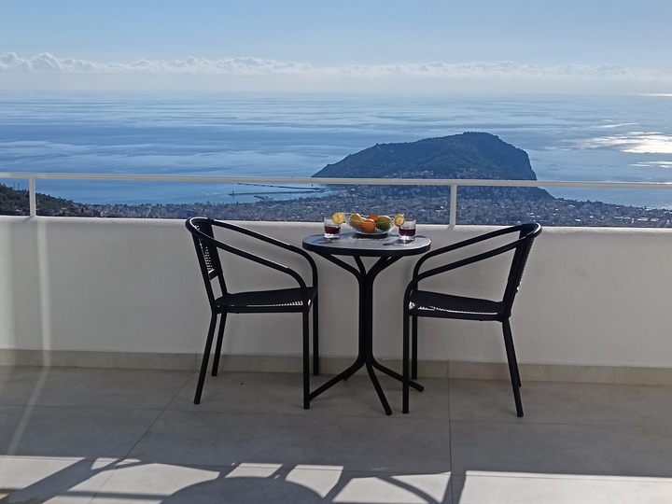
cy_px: 252
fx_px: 1048
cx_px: 336
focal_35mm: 54
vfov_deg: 27.0
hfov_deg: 35.5
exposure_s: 1/2525
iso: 102
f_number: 1.9
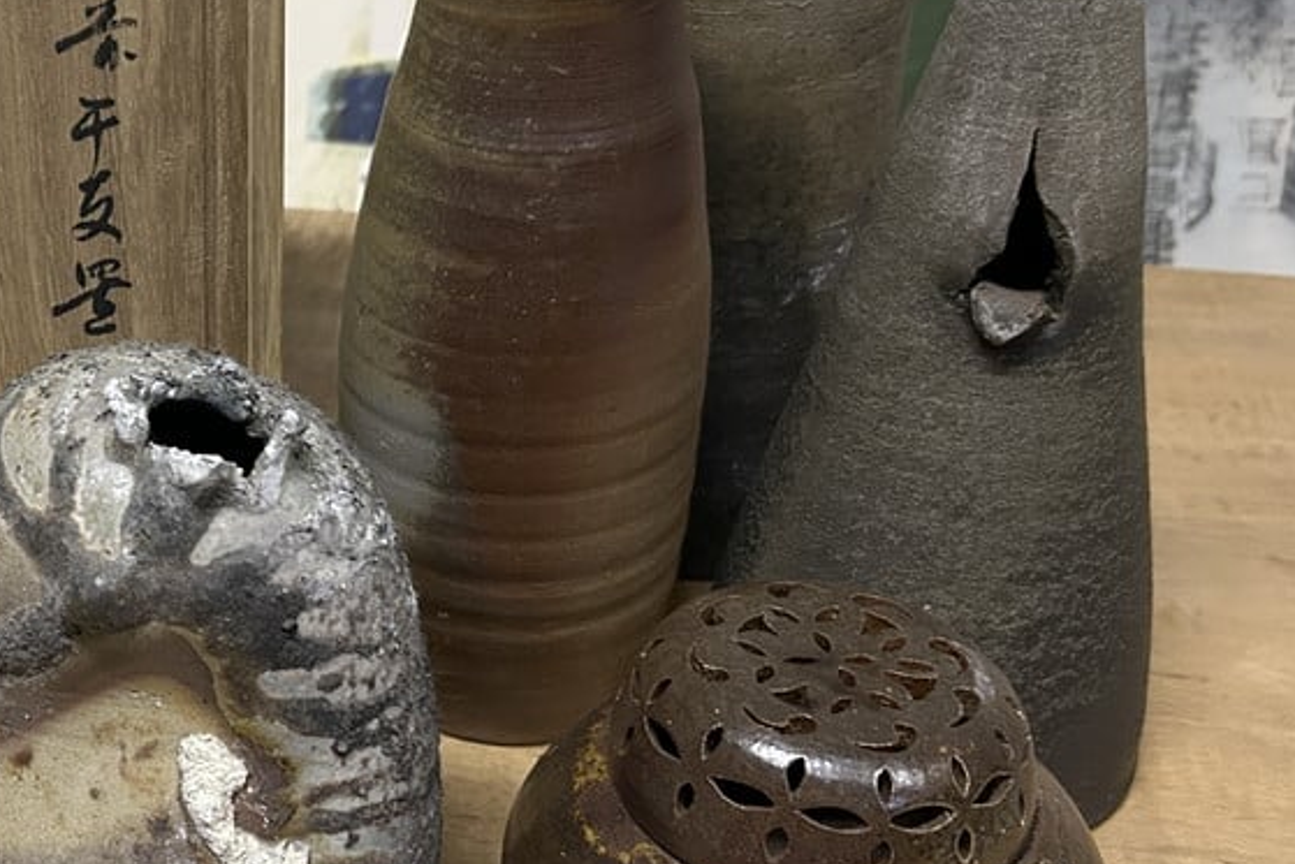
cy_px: 417
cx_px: 60
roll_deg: +3.5
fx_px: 2087
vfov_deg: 23.4
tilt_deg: -32.1
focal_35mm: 58
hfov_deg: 32.3
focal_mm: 5.7
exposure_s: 1/40
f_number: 1.5
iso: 500
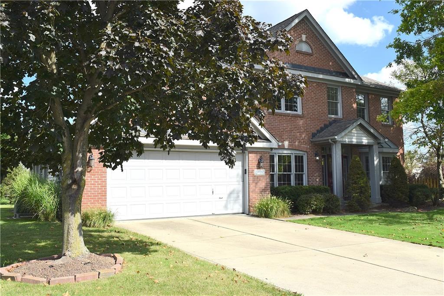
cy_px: 148
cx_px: 222
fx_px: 444
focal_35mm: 36
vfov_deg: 36.8
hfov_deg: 53.1
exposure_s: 1/200
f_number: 13
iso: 100
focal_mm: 24
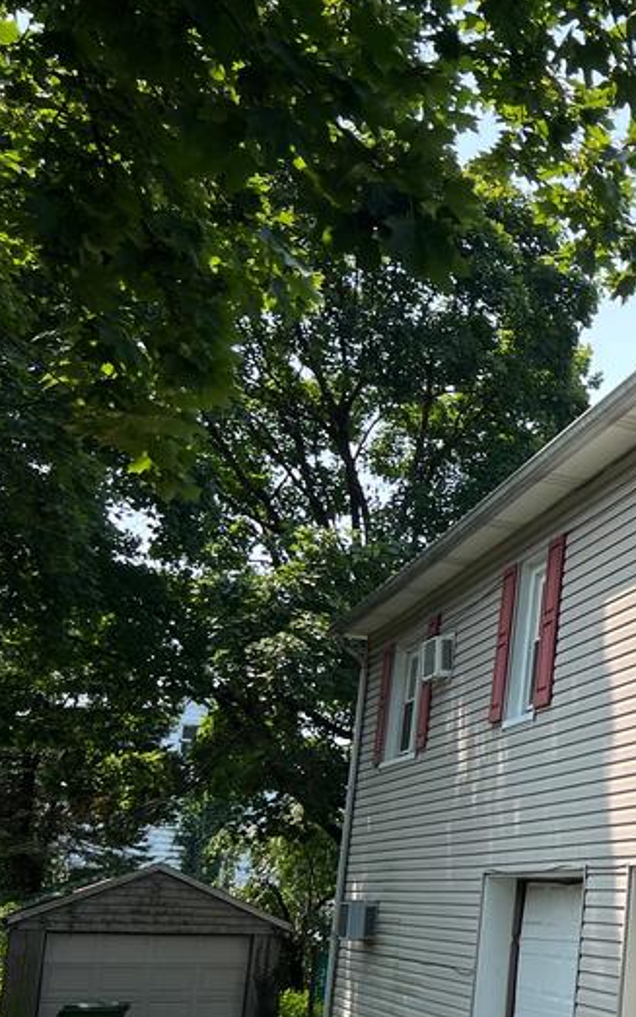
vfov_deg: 37.2
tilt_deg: +9.5
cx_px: 897
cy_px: 669
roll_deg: -2.7
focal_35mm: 54
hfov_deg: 21.0
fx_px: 1497
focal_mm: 5.7
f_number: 1.5
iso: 50
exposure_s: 1/1645
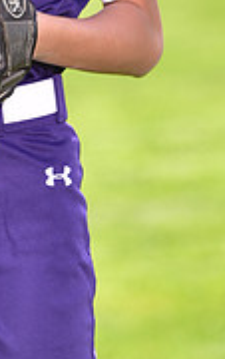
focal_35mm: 590
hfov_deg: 2.2
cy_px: -203
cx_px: -39
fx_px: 5770
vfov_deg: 3.5
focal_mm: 180
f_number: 4.5
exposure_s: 1/250
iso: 80
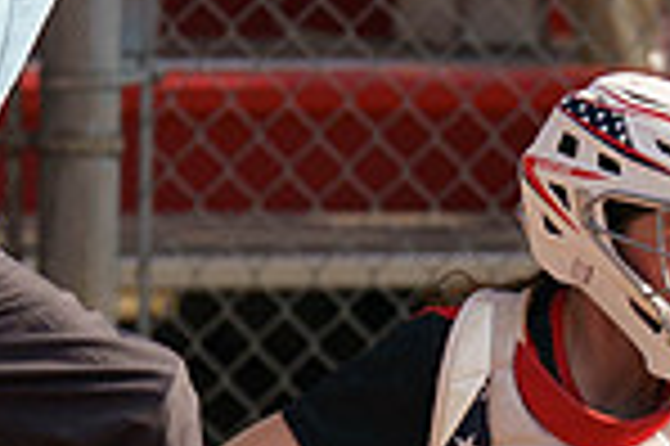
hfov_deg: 1.5
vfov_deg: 1.0
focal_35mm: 1411
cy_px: 416
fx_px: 26231
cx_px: 711
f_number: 2.8
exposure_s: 1/3200
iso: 250
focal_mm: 200
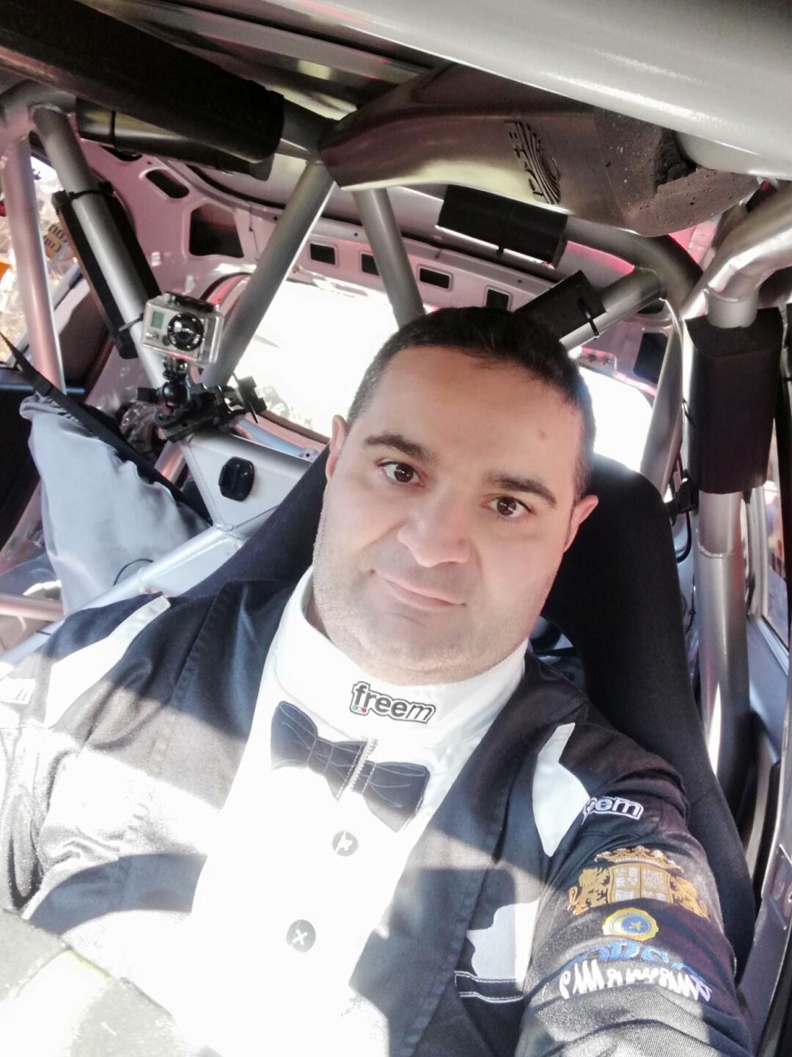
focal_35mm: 30
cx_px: 428
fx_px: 915
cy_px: 508
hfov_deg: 46.8
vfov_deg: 59.9
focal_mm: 2.84
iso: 80
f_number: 2
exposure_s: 1/100
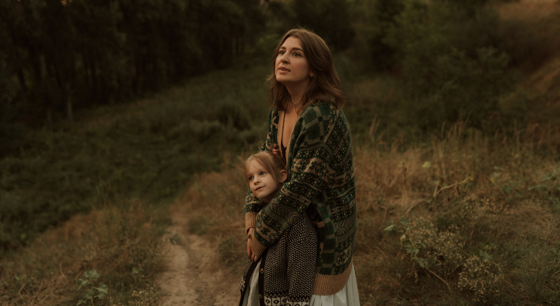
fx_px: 544
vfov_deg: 31.2
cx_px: 280
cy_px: 119
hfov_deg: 54.4
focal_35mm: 37
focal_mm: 35
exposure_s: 1/640
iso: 320
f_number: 2
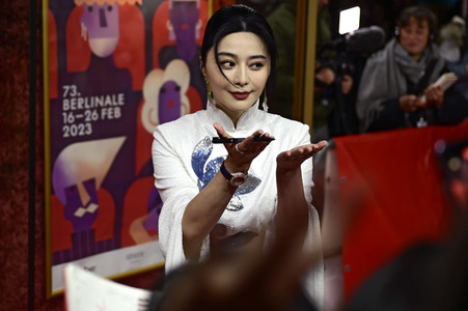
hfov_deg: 35.1
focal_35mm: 57
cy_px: 156
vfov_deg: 23.7
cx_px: 234
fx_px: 740
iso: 200
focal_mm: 57
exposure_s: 1/200
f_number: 2.8
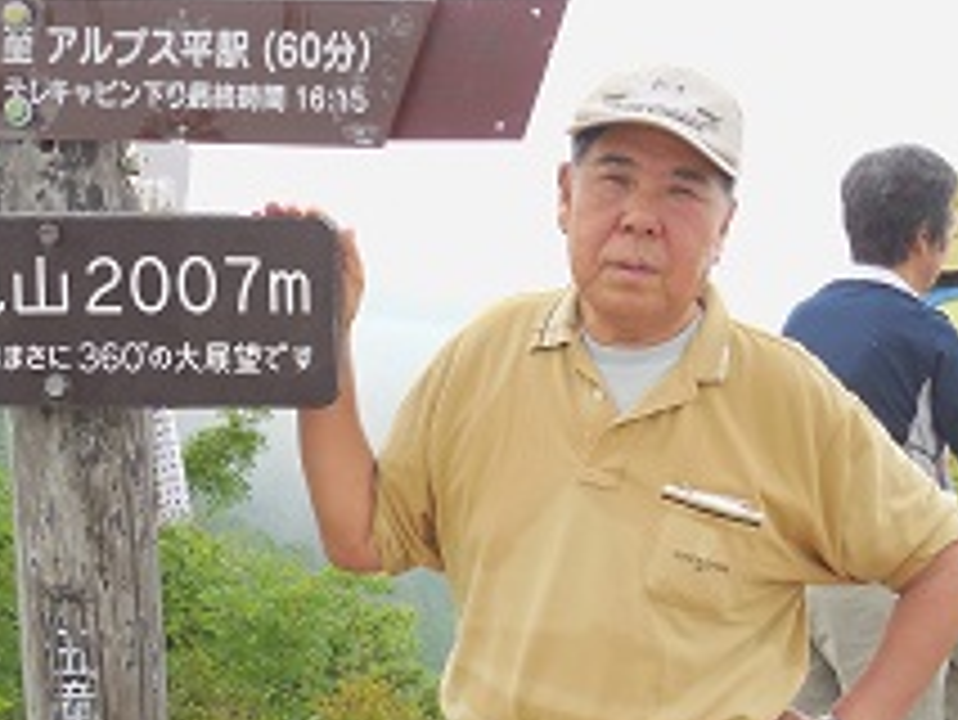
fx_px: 2492
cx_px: 463
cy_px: 414
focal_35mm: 90
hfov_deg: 21.8
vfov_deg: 16.4
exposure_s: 1/200
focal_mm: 8.7
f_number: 4
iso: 125
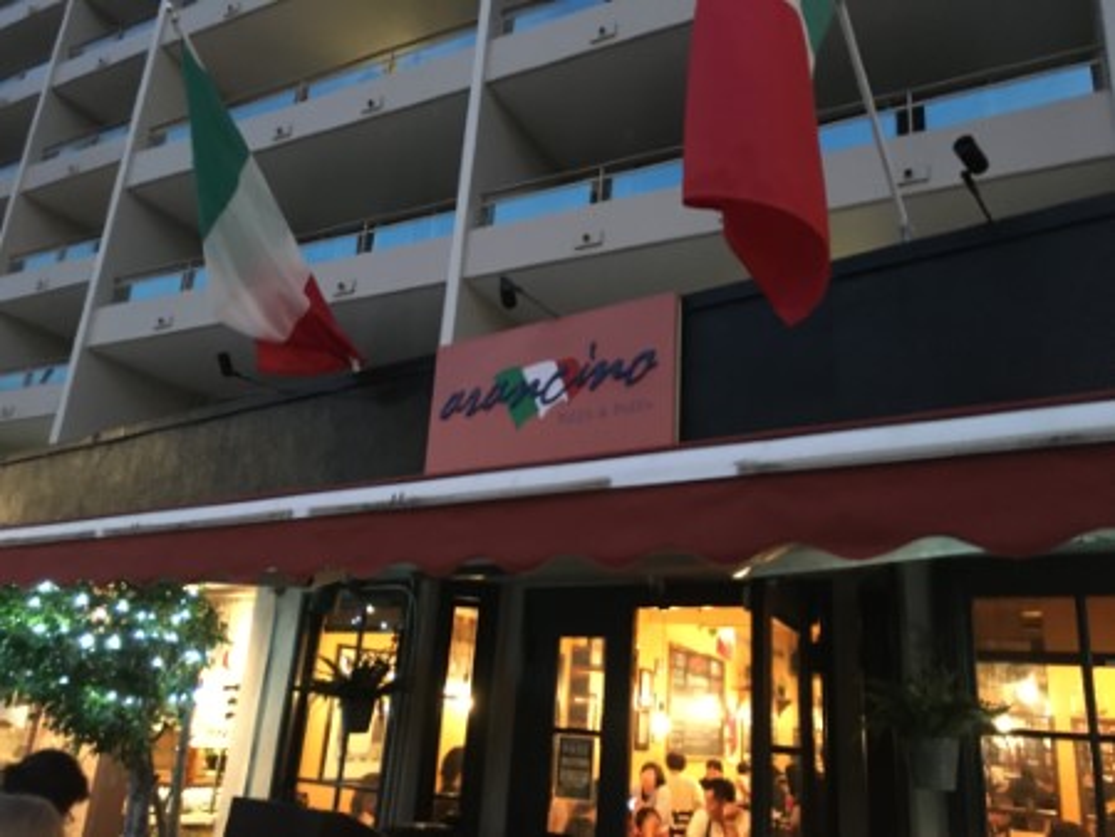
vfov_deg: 48.3
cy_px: 418
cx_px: 558
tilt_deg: +17.5
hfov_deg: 61.6
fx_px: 935
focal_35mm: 29
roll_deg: -4.9
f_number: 2.2
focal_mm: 4.15
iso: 320
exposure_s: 1/15
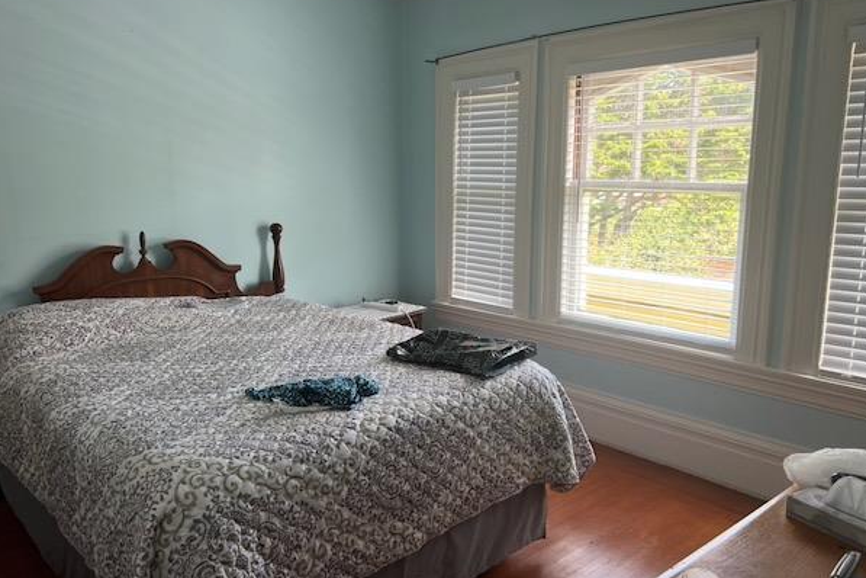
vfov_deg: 45.0
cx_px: 435
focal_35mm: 29
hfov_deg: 63.7
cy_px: 280
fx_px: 698
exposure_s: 1/122
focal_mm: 5.7
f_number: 1.5
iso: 50
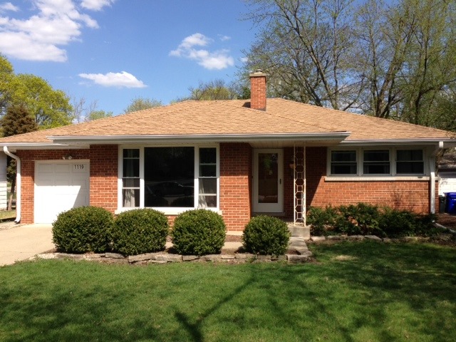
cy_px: 171
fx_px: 435
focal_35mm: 33
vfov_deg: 42.9
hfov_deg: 55.4
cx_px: 228
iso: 50
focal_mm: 4.13
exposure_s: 1/1205
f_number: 2.4
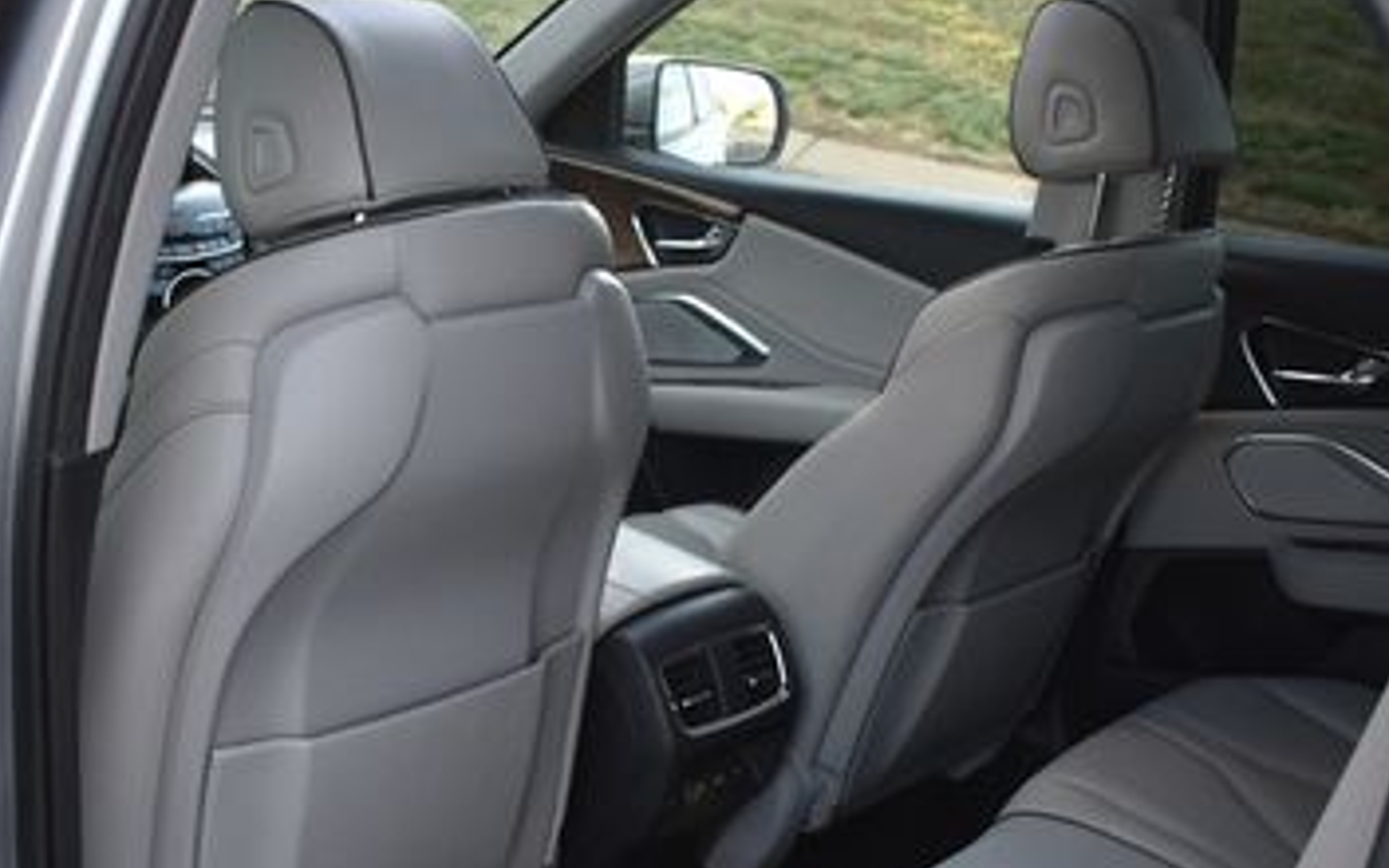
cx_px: 631
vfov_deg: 25.6
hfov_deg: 40.3
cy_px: 637
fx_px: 1893
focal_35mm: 50
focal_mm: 18
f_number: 3.5
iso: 450
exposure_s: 1/250
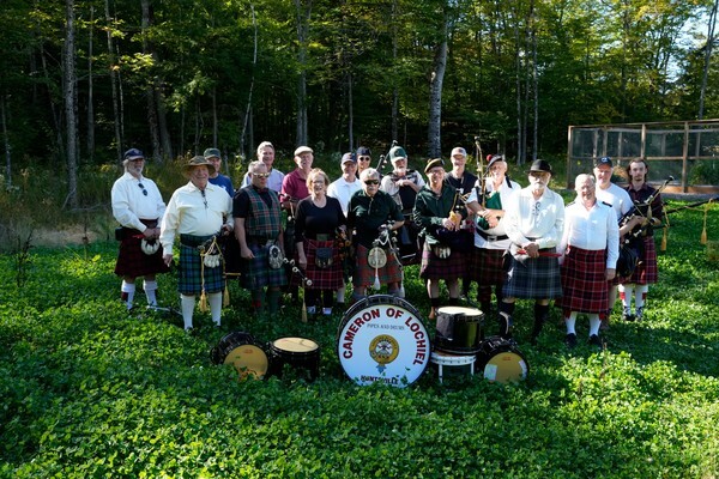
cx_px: 360
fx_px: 679
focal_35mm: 34
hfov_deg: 55.8
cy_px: 240
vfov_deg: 38.9
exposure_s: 1/400
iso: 800
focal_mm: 34
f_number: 7.1
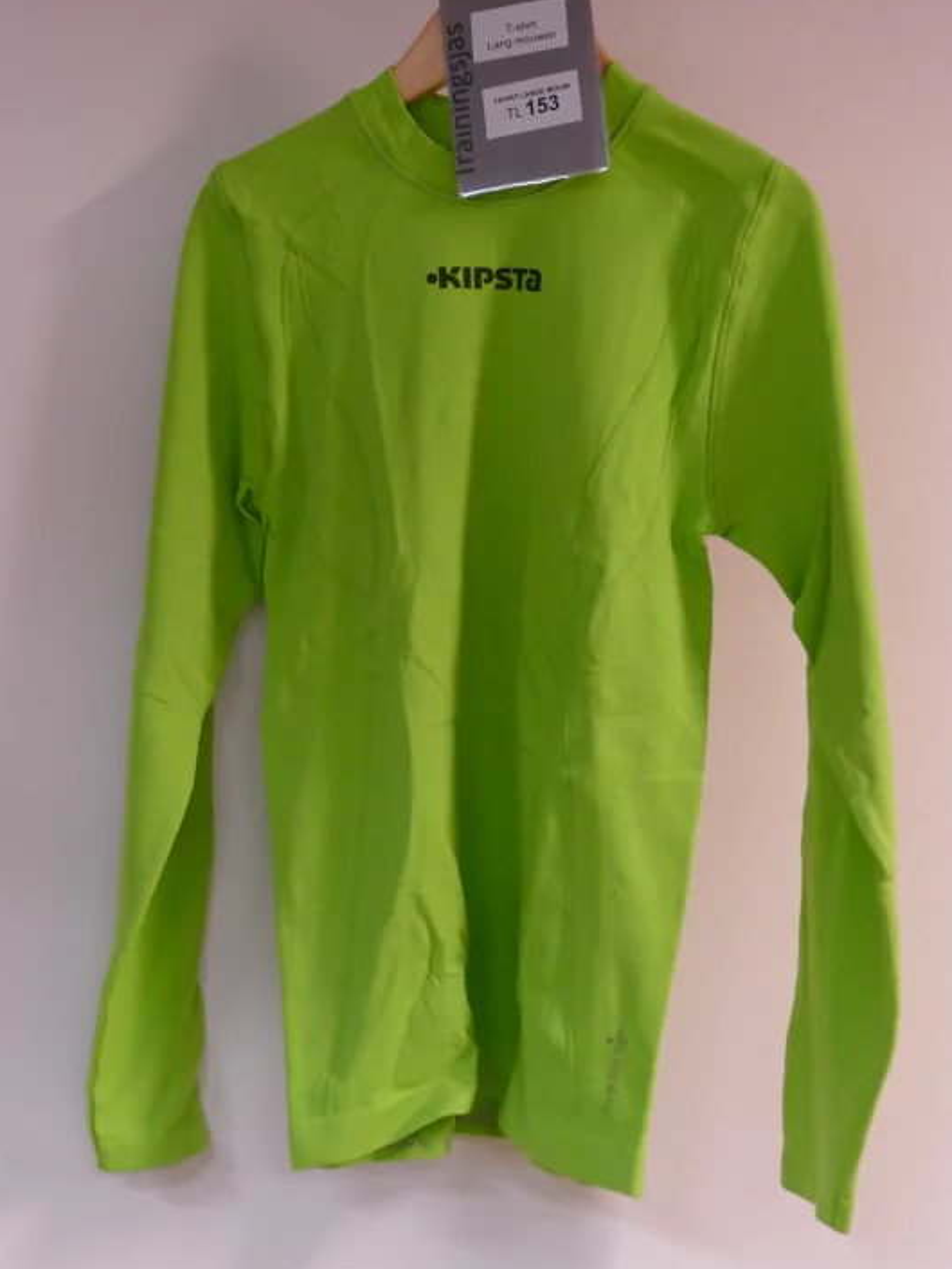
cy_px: 598
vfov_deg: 32.2
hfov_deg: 24.4
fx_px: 2199
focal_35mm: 60
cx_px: 474
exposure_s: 1/80
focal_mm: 20.23
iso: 1600
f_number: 3.4
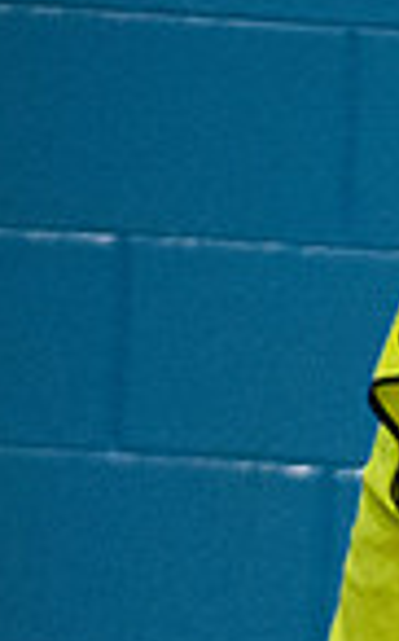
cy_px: 611
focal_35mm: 1829
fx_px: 31885
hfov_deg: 0.7
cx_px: 1018
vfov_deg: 1.2
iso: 8000
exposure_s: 1/320
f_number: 5.6
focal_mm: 400
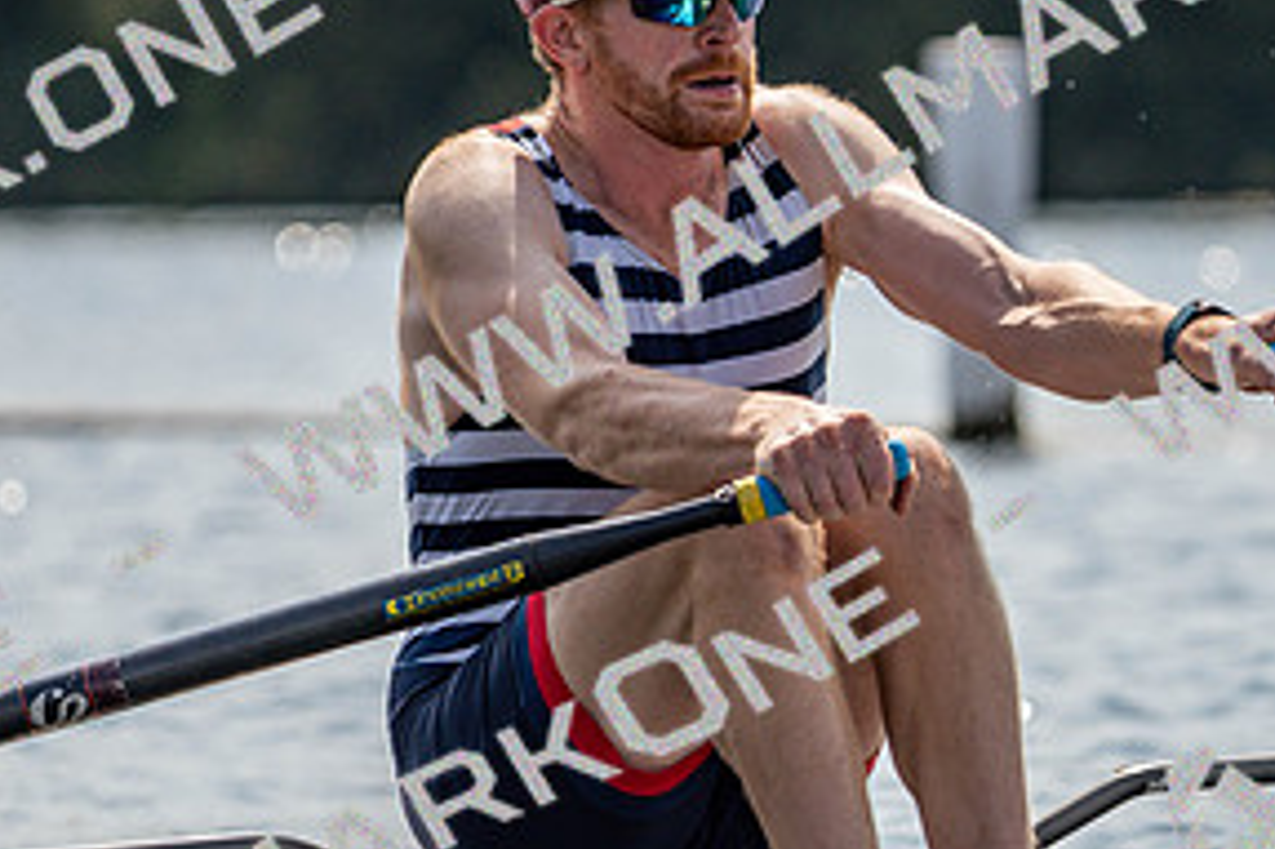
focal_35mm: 570
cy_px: 536
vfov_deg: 2.4
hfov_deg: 3.6
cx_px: 786
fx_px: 20175
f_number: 5.6
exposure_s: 1/1600
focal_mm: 282
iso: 160
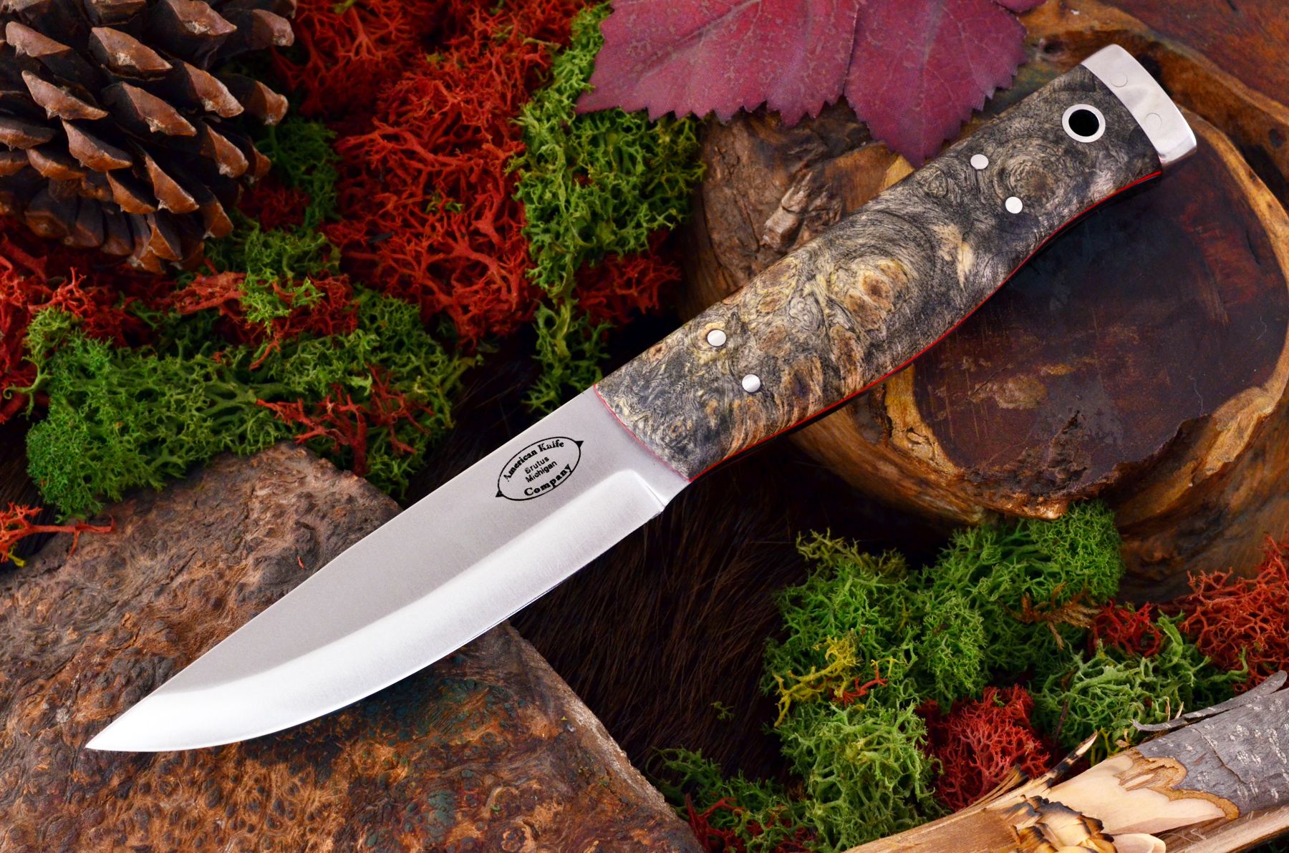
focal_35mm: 90
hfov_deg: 22.7
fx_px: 3216
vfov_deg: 15.1
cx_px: 644
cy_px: 426
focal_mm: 60
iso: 1000
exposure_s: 1/1.3
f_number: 13
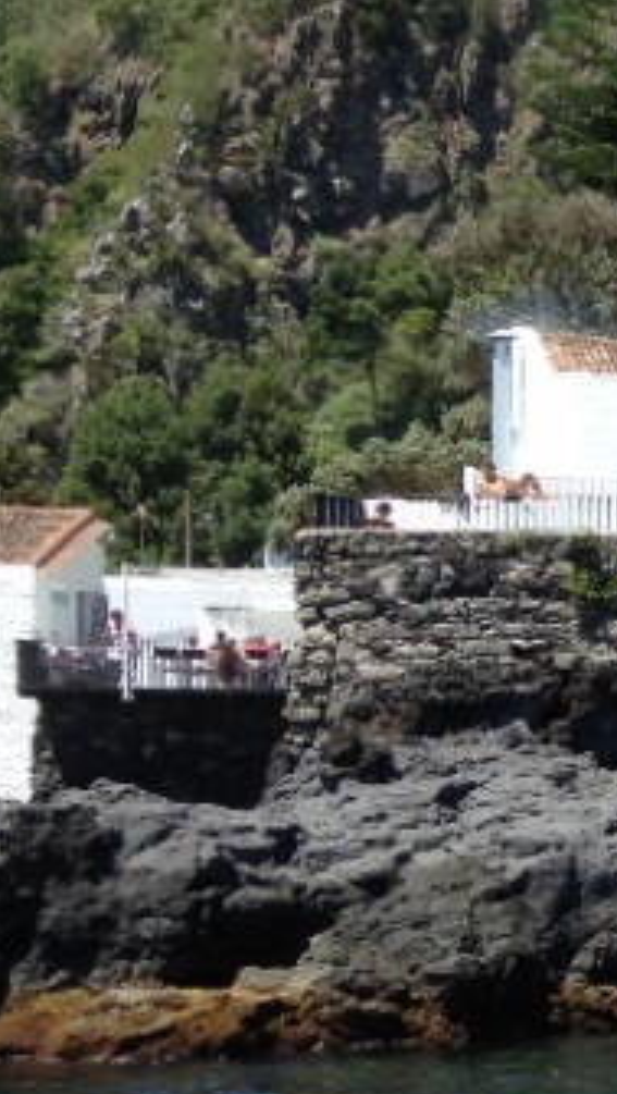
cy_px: 869
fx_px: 3482
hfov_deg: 8.8
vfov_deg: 17.7
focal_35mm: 120
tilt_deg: -2.3
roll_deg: +0.2
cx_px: 1653
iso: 50
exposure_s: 1/775
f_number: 2.4
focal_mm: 4.12
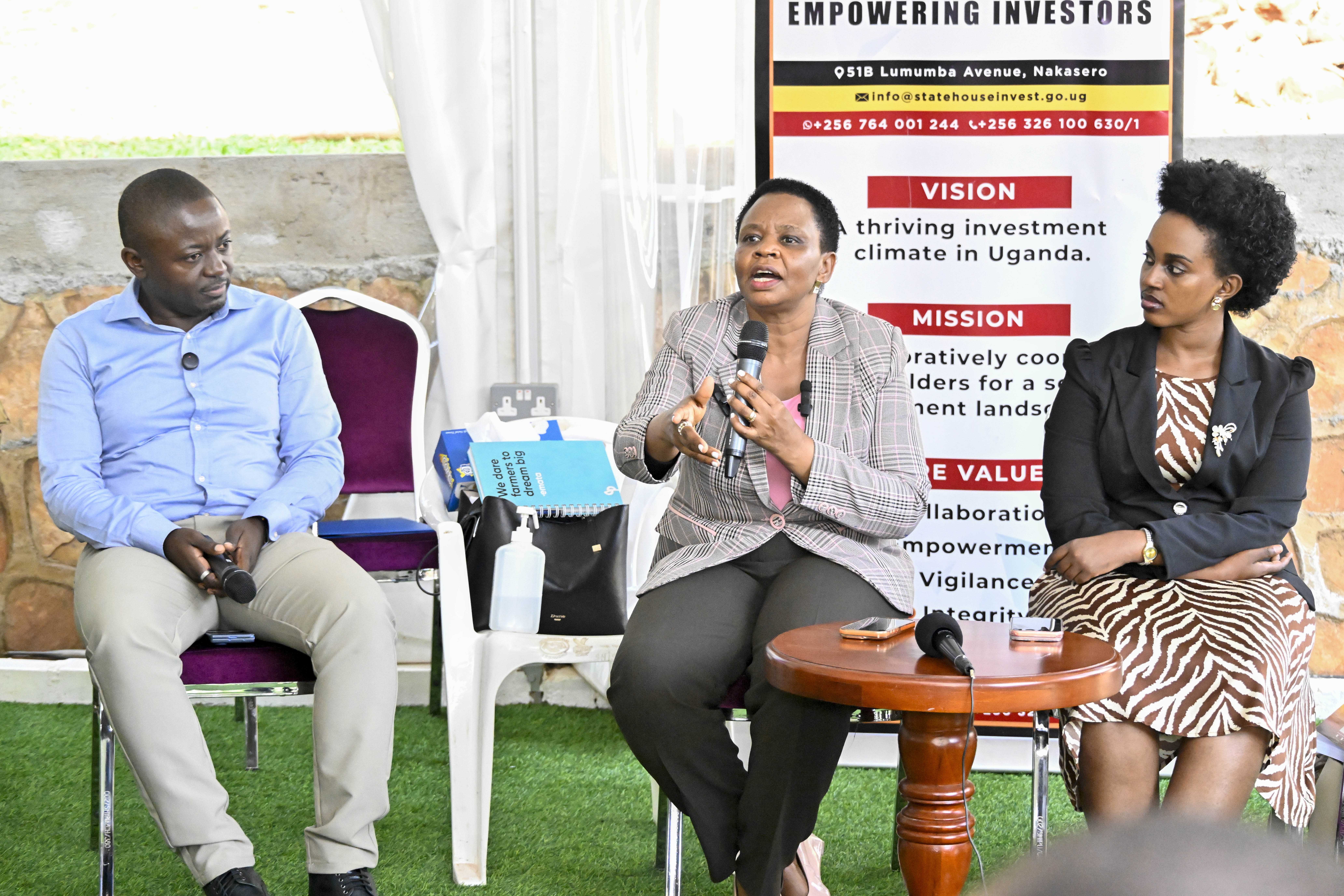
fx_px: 3546
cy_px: 448
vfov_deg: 14.4
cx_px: 672
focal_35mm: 95
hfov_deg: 21.5
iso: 12800
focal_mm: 95
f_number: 6.3
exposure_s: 1/1000
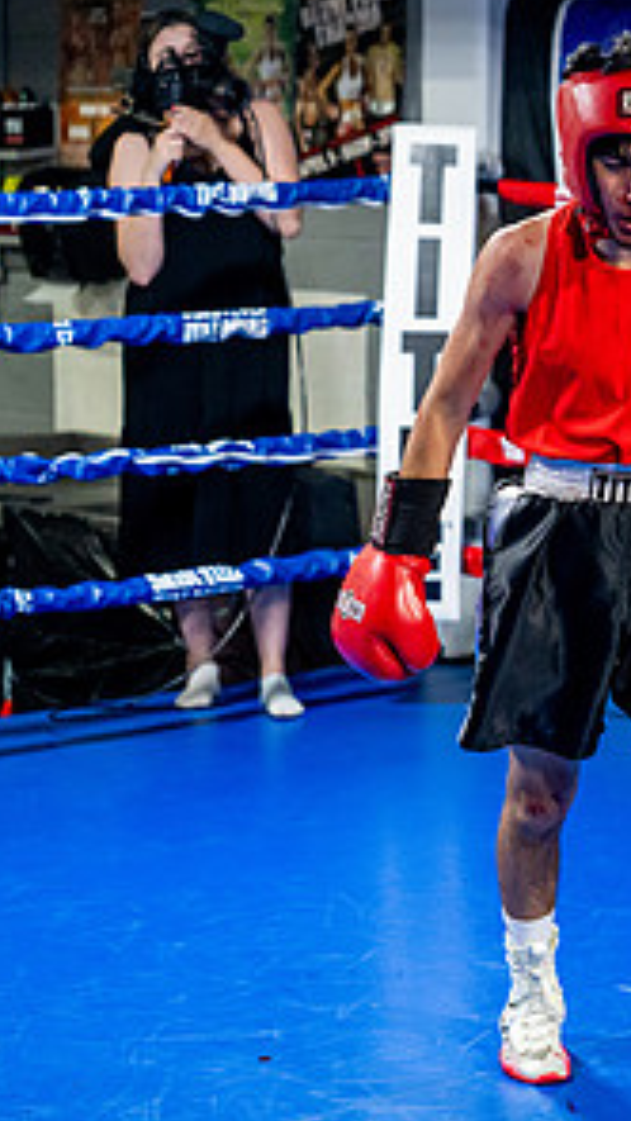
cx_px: 870
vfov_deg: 20.7
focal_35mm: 103
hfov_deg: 11.4
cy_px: 462
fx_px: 3063
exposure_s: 1/800
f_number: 2
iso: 4000
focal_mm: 50
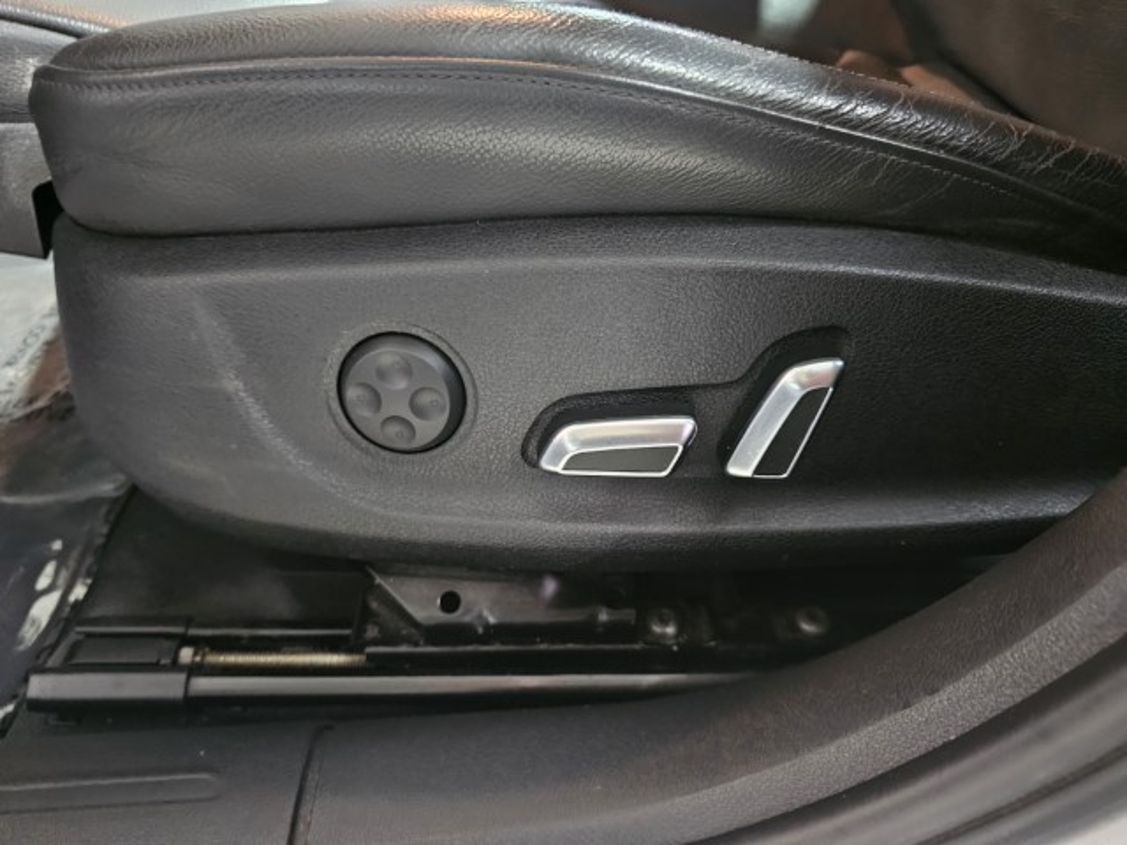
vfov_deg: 58.9
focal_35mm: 23
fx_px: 749
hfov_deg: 73.9
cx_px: 564
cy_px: 422
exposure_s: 1/25
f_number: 1.7
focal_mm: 6.3
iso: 1000
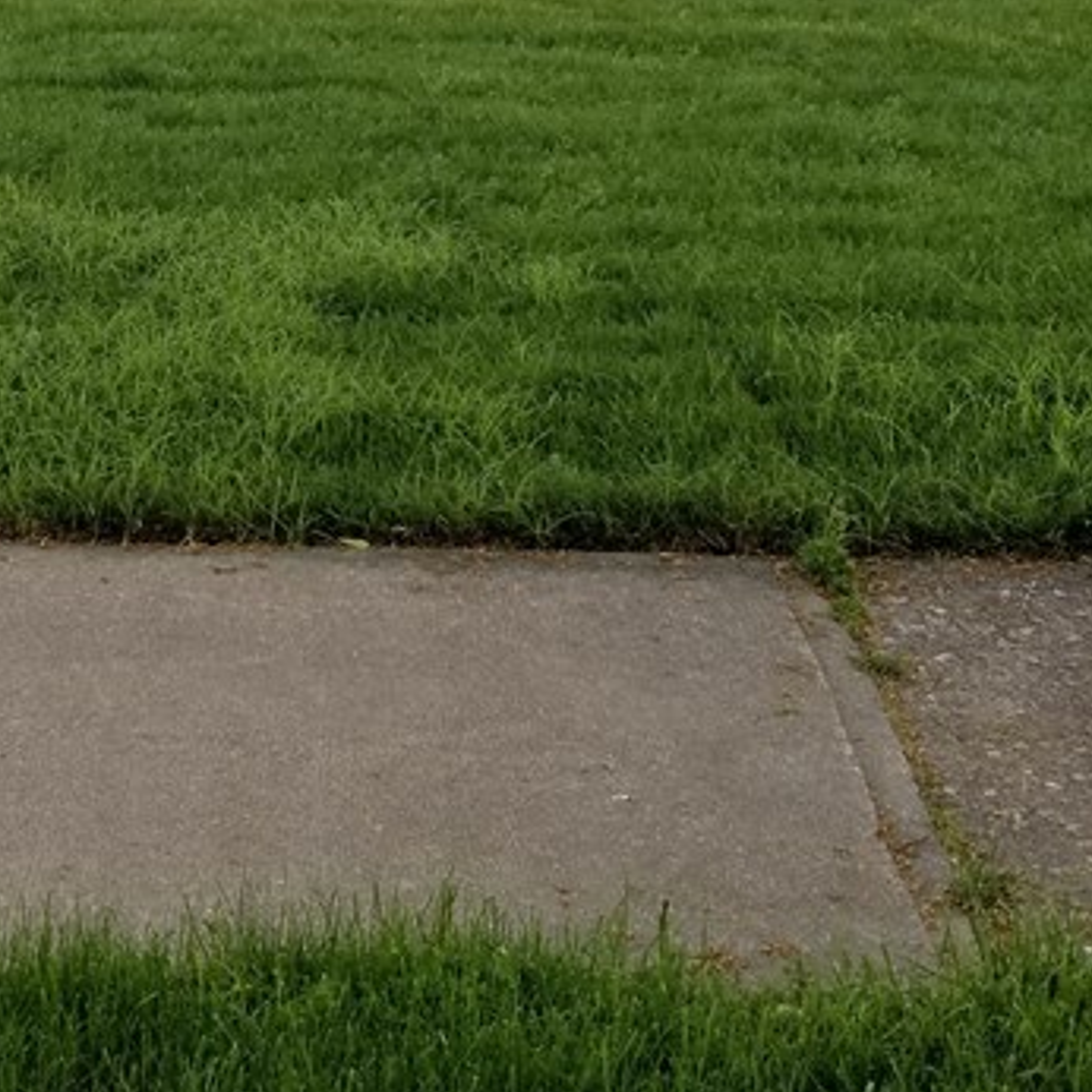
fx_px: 2427
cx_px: 303
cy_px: 47
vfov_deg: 24.4
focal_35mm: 68
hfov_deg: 25.1
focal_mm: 4.25
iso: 50
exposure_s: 1/622
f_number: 1.7
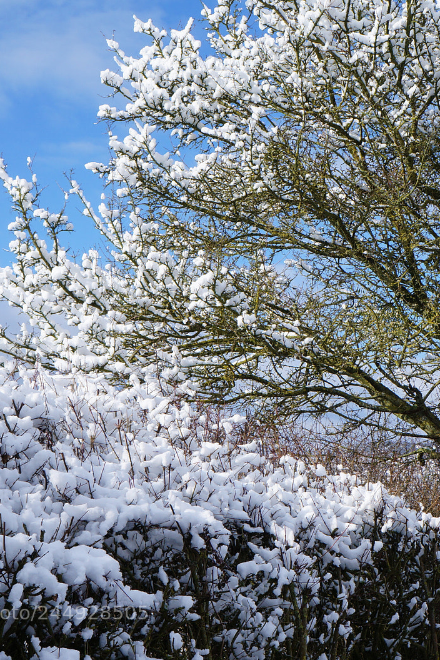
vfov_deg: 35.2
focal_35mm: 57
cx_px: 321
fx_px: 1040
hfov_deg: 23.7
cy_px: 330
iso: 200
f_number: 13
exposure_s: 1/320
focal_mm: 25
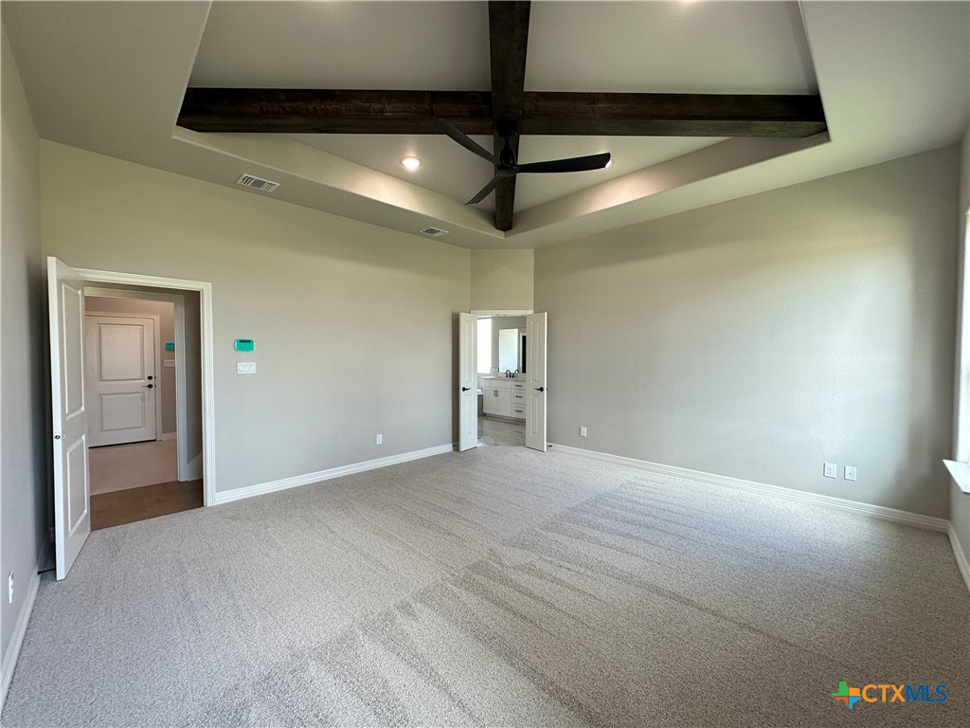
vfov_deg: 85.7
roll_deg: +0.1
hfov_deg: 102.1
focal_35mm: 14
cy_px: 364
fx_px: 392
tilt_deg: -0.6
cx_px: 485
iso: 125
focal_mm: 2.22
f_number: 2.2
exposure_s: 1/120
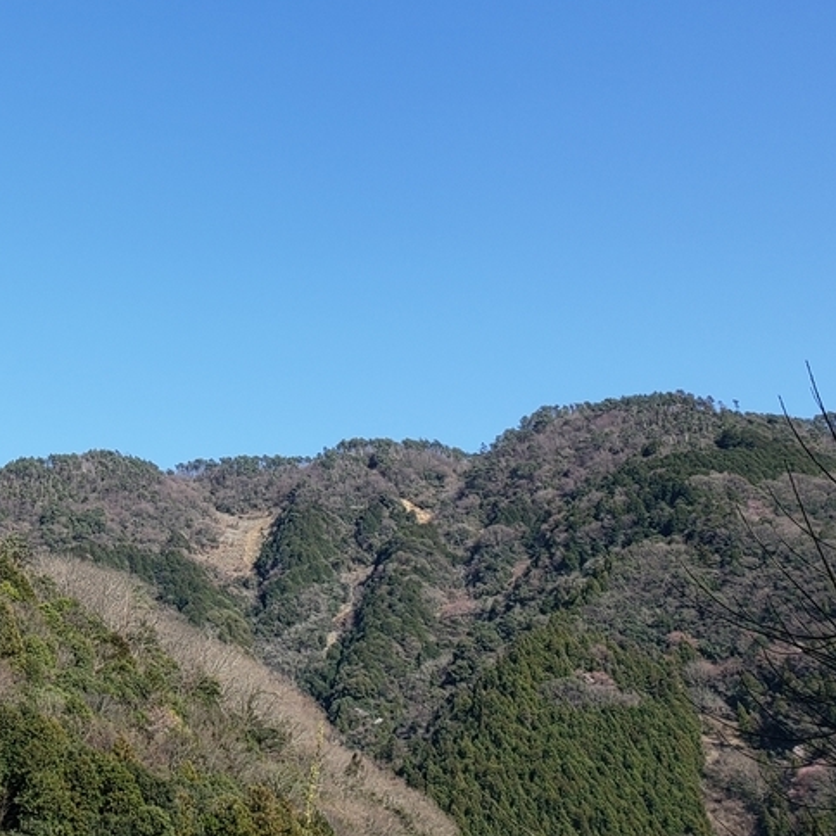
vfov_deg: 29.3
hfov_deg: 28.0
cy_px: 147
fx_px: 1557
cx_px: -29
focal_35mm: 57
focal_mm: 4.3
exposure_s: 1/914
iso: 50
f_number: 2.4
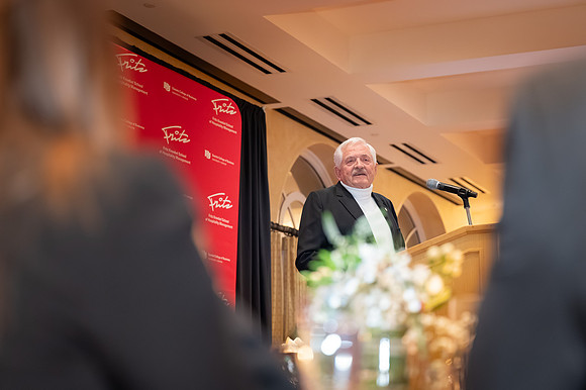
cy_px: 195
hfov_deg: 28.9
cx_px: 293
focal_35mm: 70
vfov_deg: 19.4
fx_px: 1139
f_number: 2.8
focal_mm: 70
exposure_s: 1/125
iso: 8000
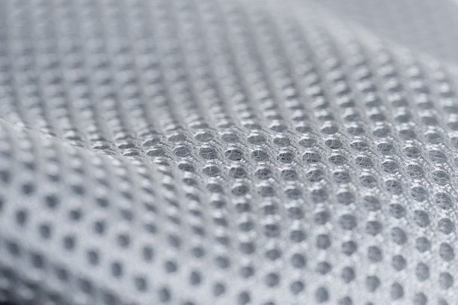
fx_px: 1335
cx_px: 229
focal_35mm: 105
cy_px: 152
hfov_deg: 19.5
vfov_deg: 13.0
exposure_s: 1/100
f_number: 9
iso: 200
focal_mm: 105
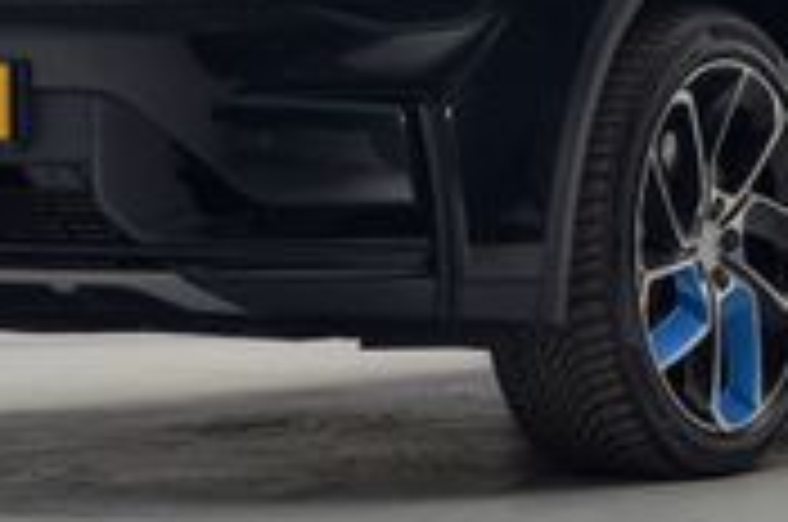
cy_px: -65
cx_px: 509
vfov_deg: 9.5
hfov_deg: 14.4
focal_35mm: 143
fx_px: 3124
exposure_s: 1/13
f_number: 4
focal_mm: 50
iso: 100
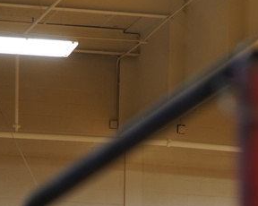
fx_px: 2190
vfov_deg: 5.3
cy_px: 287
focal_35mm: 287
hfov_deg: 6.6
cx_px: 446
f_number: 3.2
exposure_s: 1/160
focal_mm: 86
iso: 1600
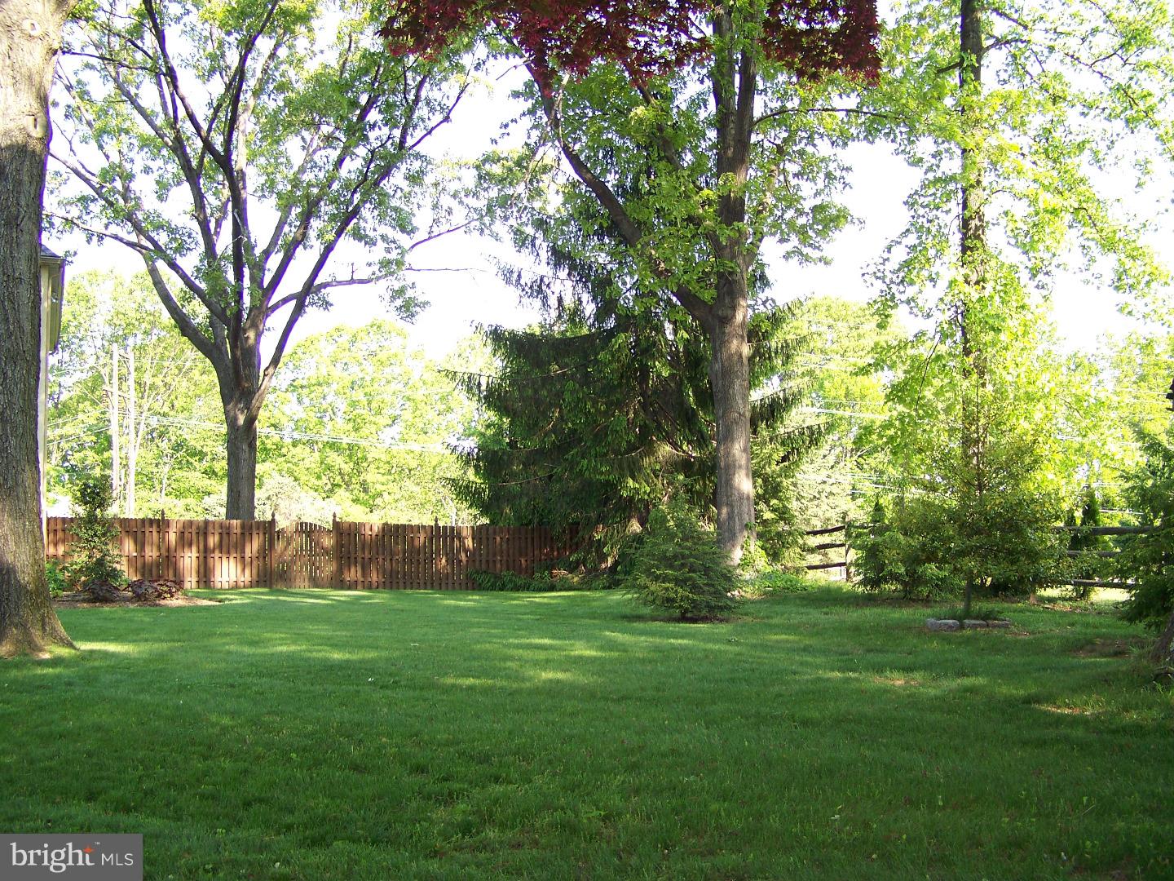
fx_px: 1221
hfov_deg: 51.4
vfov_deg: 39.7
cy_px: 440
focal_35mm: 36
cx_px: 587
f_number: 2.8
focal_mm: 5.85
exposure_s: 1/80
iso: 64
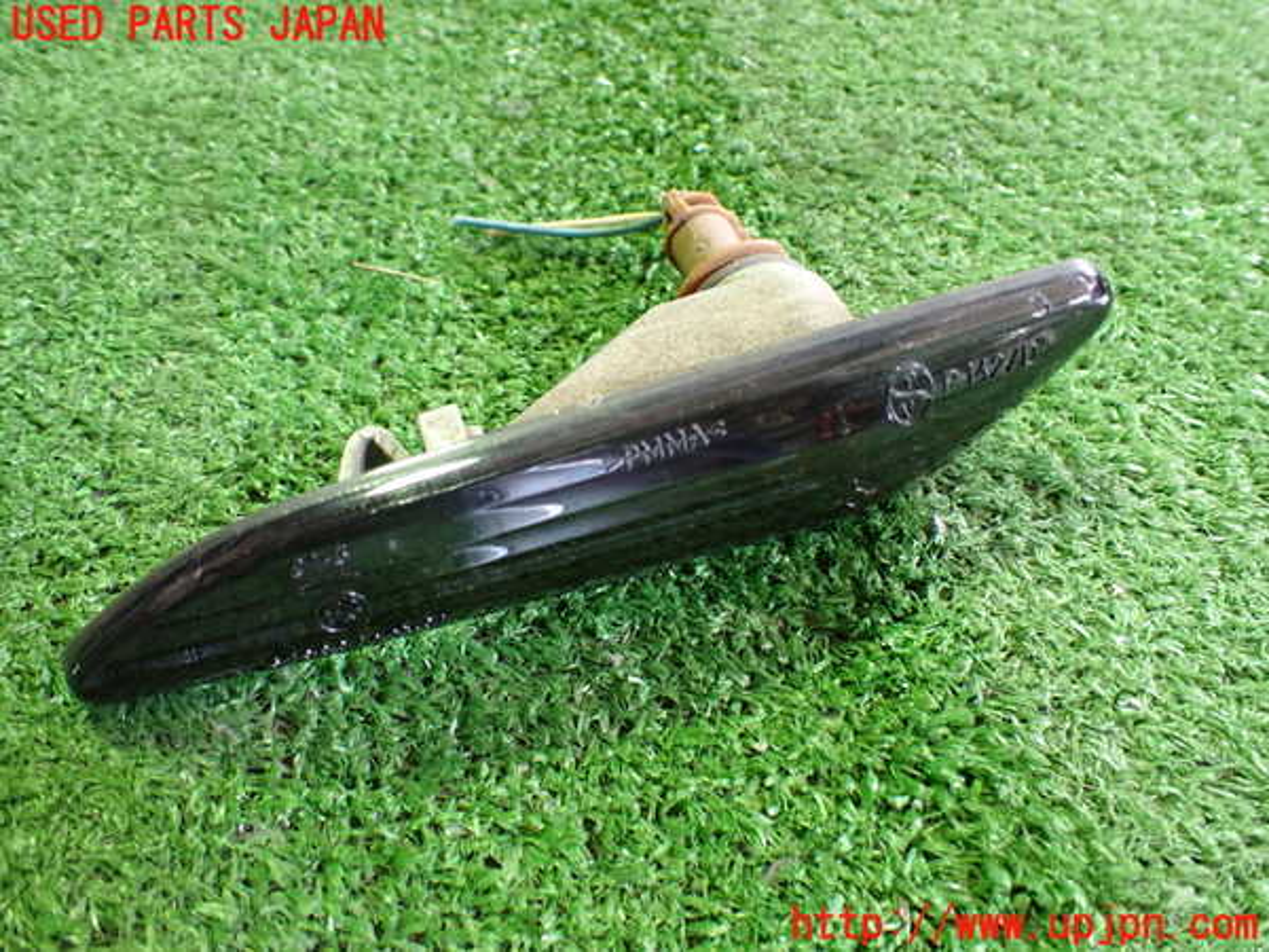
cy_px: 476
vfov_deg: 46.8
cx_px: 634
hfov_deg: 60.0
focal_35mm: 30
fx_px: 1100
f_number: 2.3
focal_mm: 5.4
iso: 800
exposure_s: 1/40
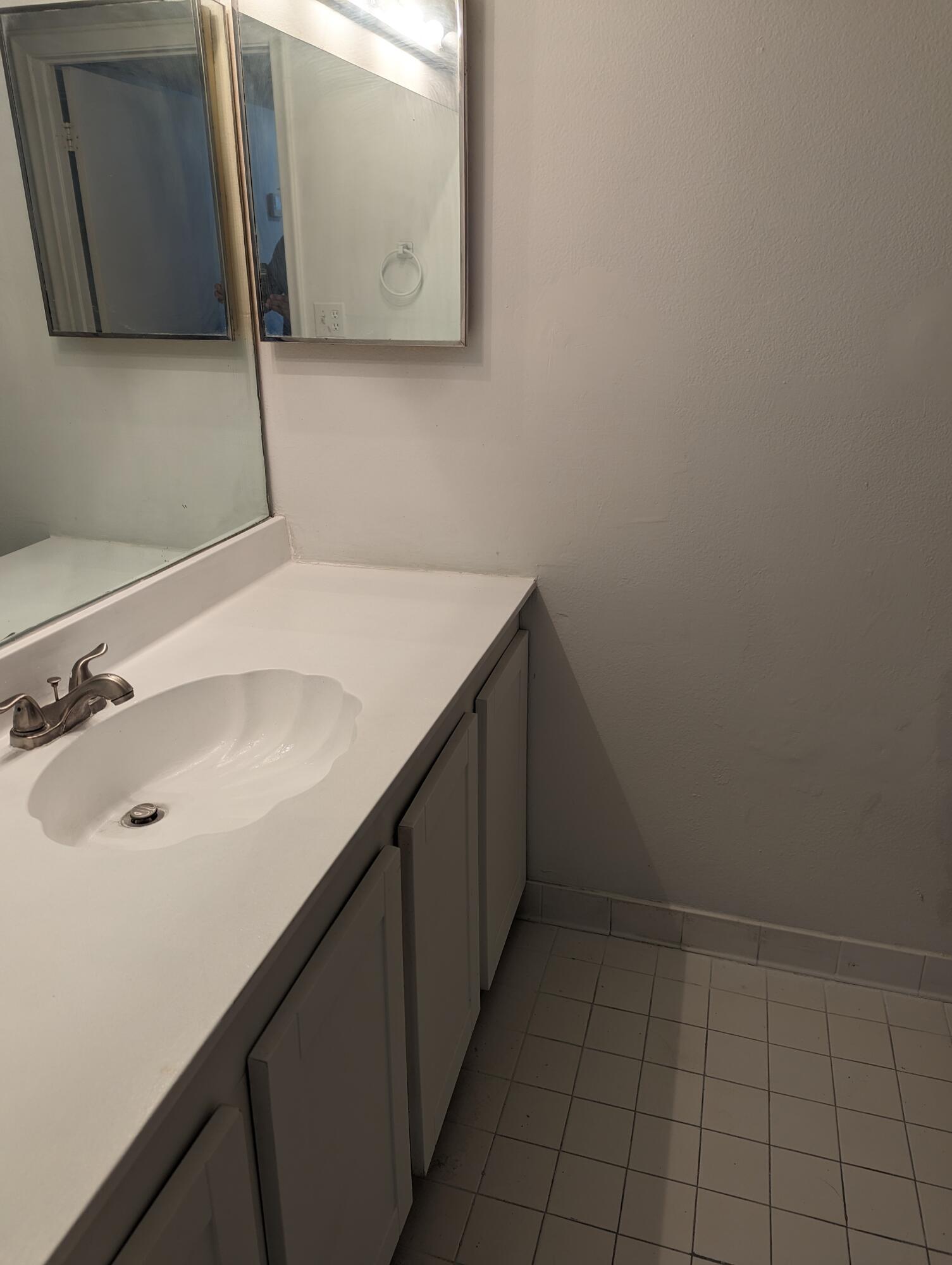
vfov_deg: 71.5
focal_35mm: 24
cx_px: 476
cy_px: 632
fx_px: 878
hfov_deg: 56.9
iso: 58
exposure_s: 1/60
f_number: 1.85
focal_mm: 6.81
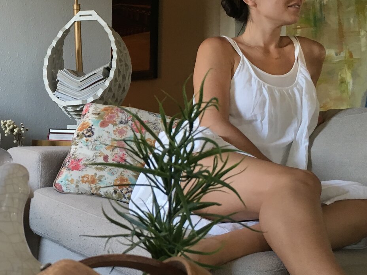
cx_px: 25
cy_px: 113
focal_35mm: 60
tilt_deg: +0.5
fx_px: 636
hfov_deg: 30.5
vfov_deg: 24.4
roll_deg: -1.8
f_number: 2.2
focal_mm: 4.15
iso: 80
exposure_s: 1/30
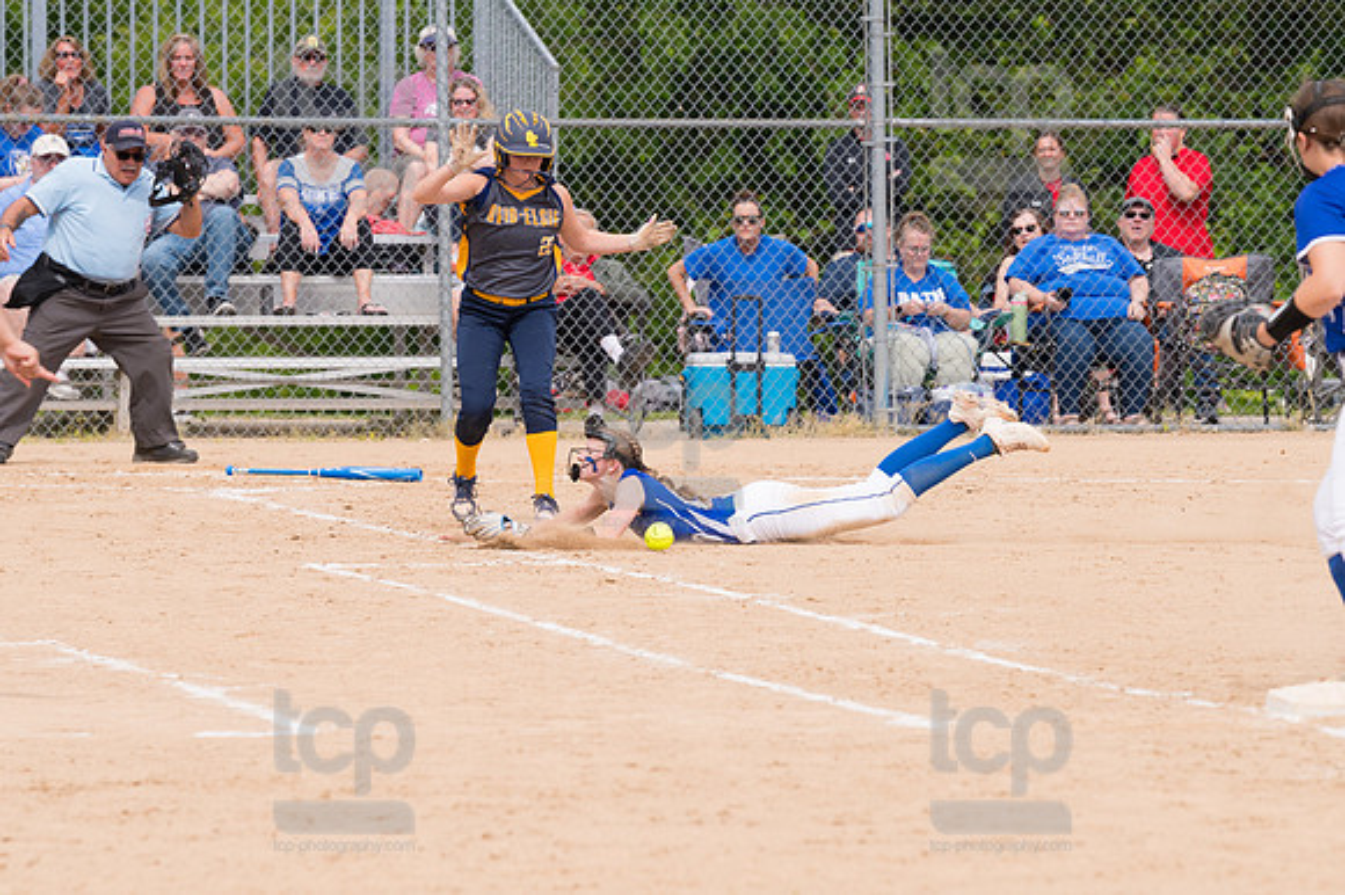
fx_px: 11202
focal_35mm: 300
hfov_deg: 6.9
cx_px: 672
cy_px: 448
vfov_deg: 4.6
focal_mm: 200
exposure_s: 1/1600
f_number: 5.6
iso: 320
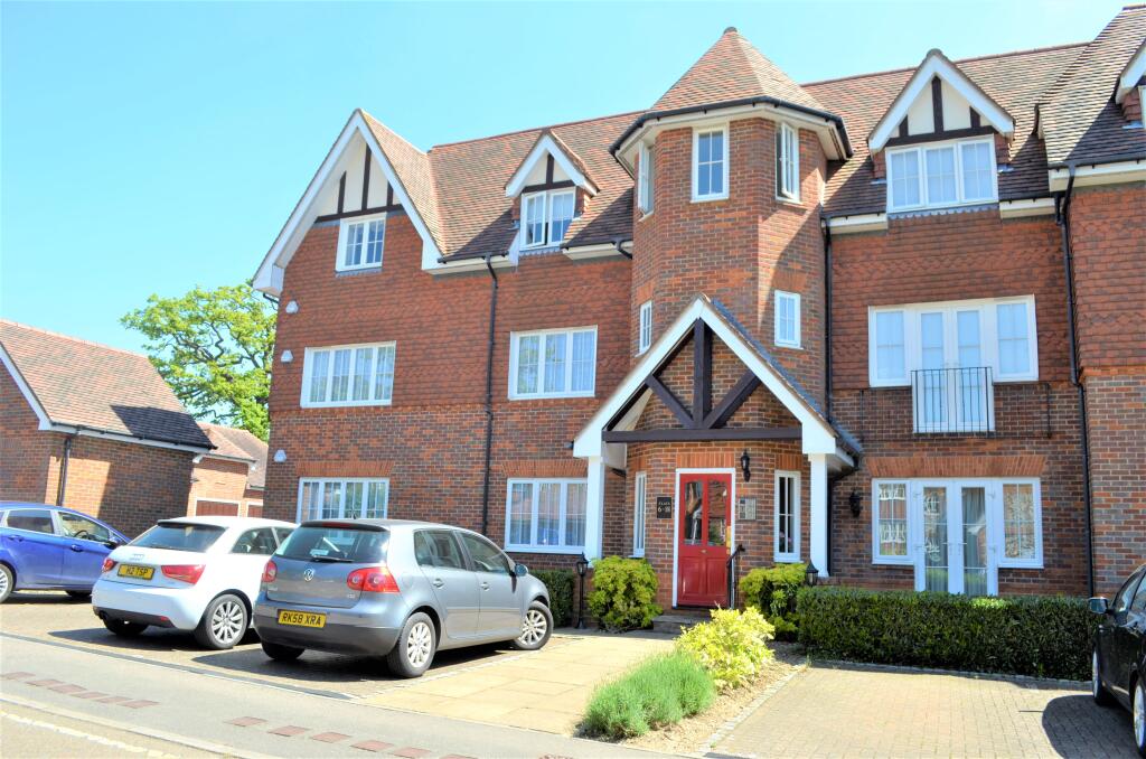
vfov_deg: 47.7
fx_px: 858
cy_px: 380
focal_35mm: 27
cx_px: 573
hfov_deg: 67.5
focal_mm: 18
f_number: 8
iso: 200
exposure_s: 1/250
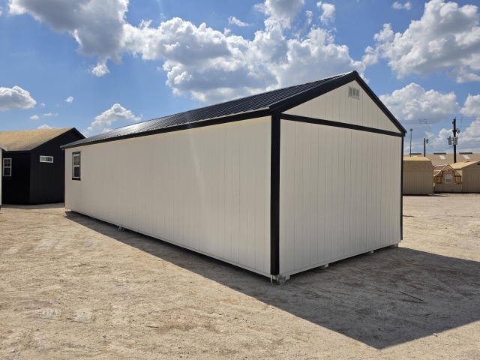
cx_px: 240
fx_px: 319
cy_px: 180
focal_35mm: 23
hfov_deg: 73.9
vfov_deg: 58.9
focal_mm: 6.5
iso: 32
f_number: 1.4
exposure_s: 1/7939
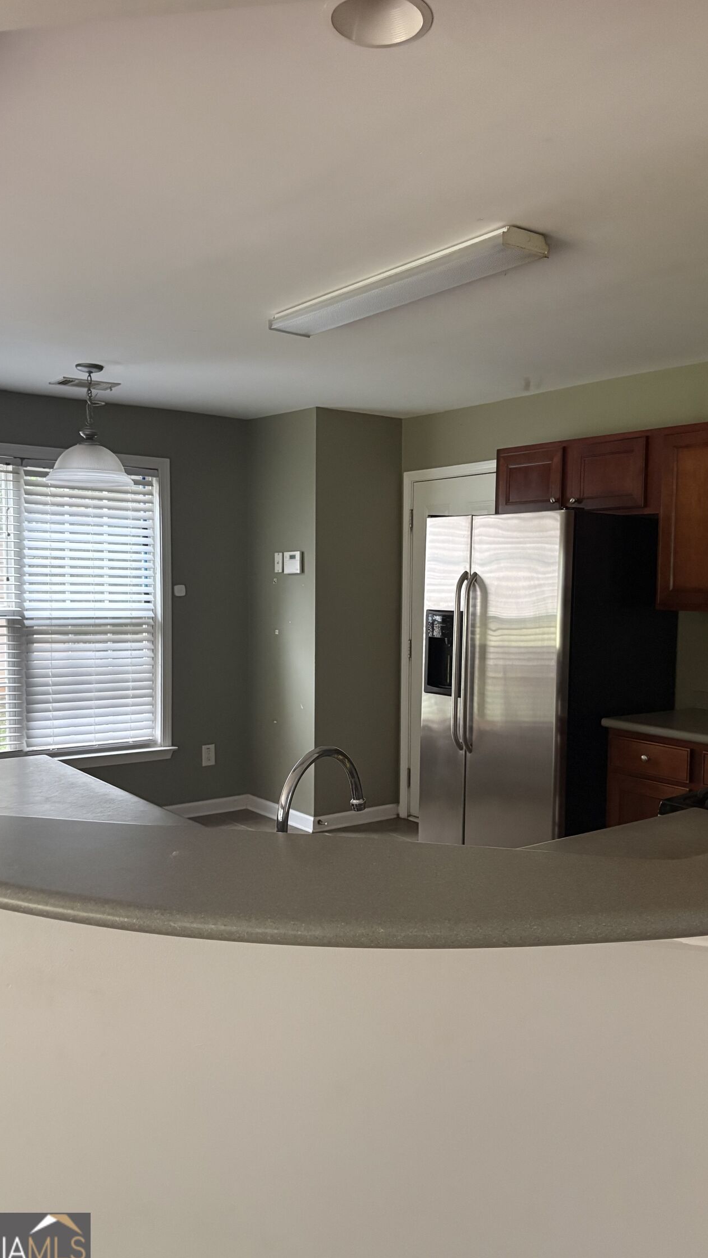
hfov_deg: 40.2
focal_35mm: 29
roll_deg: -1.0
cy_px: 633
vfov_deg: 66.1
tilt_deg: -2.9
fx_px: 968
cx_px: 381
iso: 640
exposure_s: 1/40
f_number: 1.6
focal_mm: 5.96
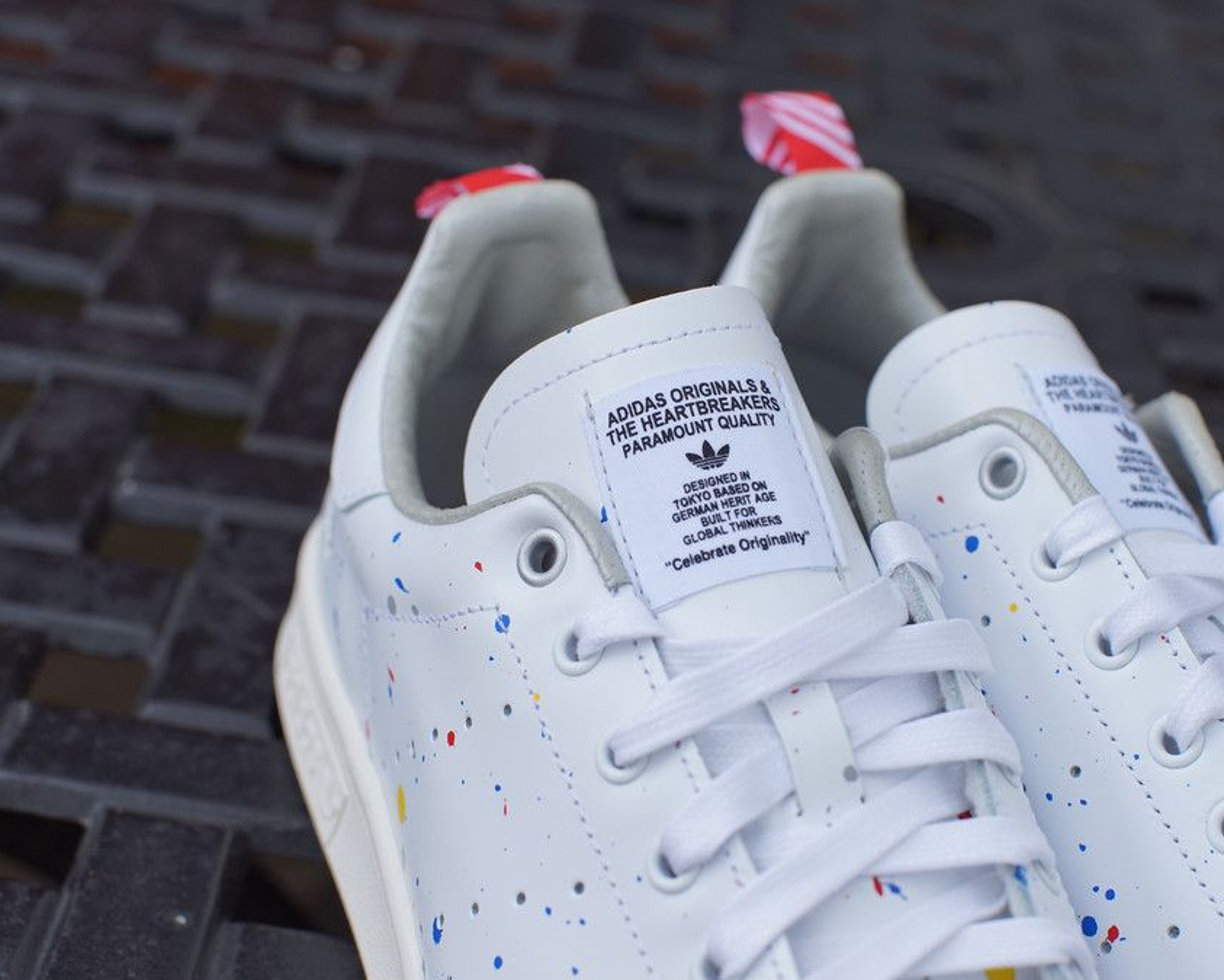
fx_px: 2066
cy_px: 494
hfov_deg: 33.0
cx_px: 690
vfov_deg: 26.7
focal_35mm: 57
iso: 100
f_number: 7.1
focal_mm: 50
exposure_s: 1/80
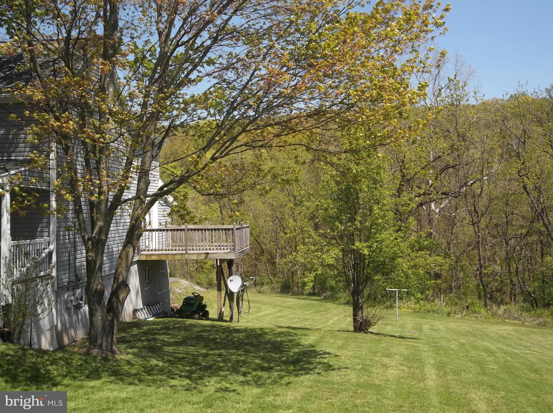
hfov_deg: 50.2
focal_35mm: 37
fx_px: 590
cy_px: 206
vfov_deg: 38.5
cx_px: 276
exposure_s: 1/100
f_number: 10.1
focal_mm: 6.6
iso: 80
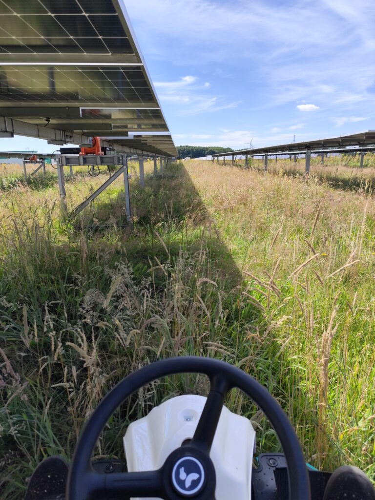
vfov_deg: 73.9
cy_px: 250
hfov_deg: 58.9
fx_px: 332
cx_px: 188
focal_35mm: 23
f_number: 1.65
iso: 50
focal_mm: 6.14
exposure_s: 1/710
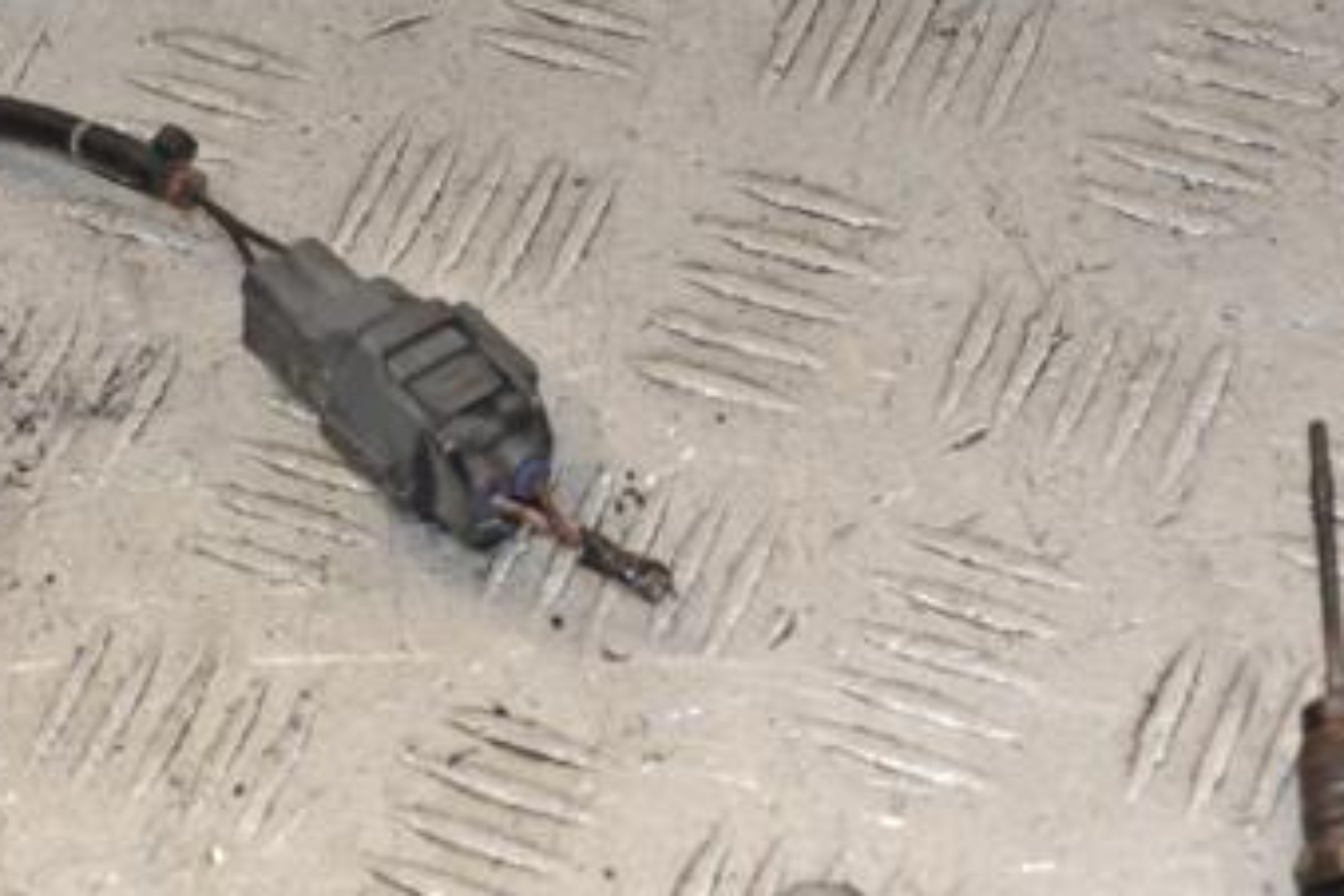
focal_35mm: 101
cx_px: 436
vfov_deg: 13.5
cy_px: 555
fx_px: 3770
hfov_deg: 20.1
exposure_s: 1/200
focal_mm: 38
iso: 800
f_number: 5.6
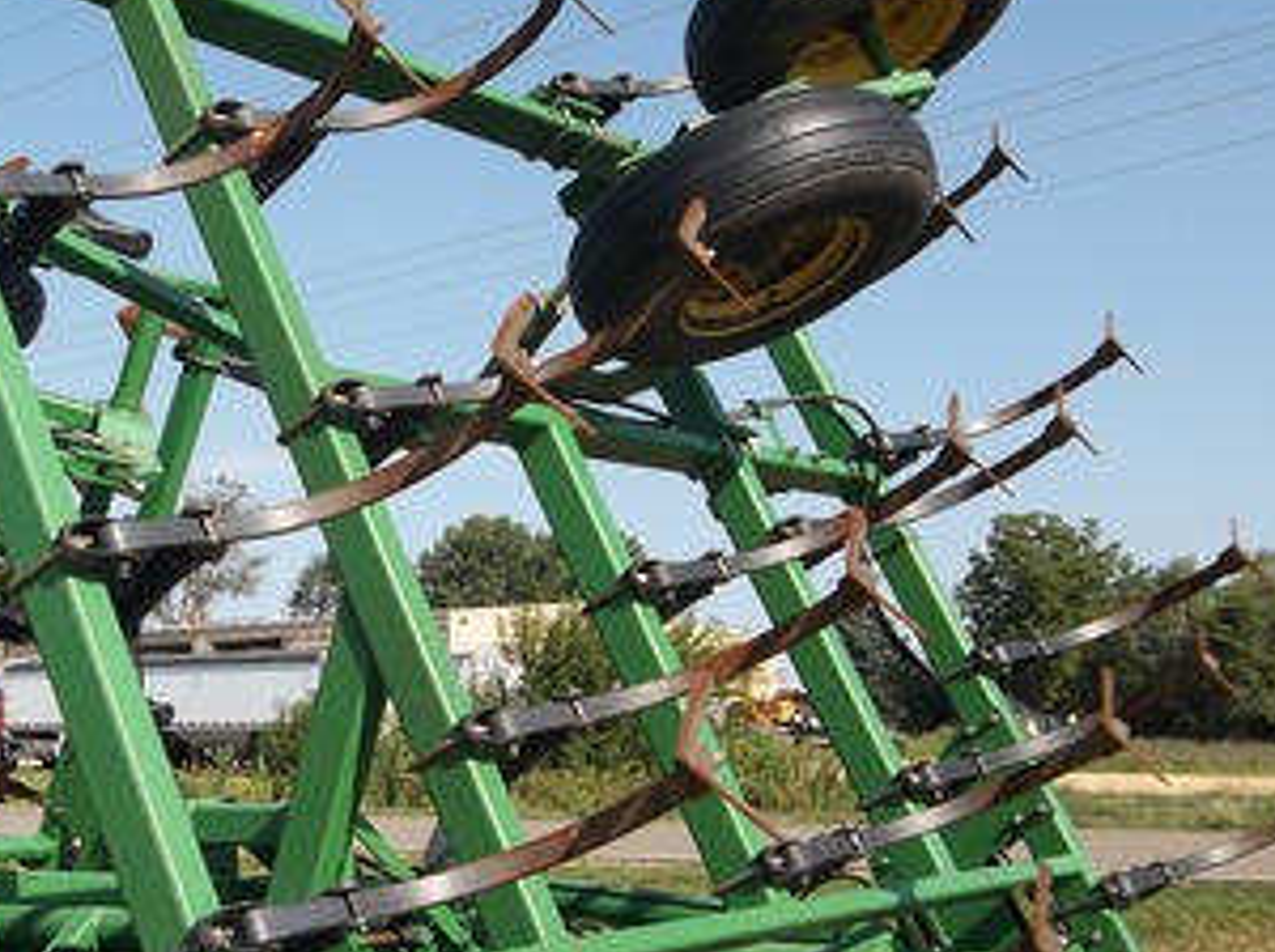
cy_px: 527
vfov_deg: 25.1
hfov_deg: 32.3
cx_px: 242
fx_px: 2133
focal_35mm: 58
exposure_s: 1/125
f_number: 9.4
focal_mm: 5.7
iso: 80
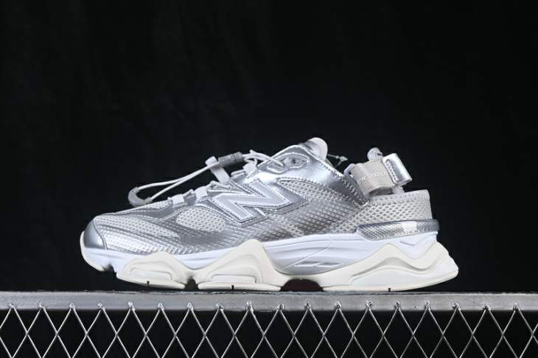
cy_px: 179
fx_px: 1120
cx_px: 269
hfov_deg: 27.0
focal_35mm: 75
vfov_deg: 18.2
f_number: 8
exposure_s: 1/80
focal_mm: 50
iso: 160
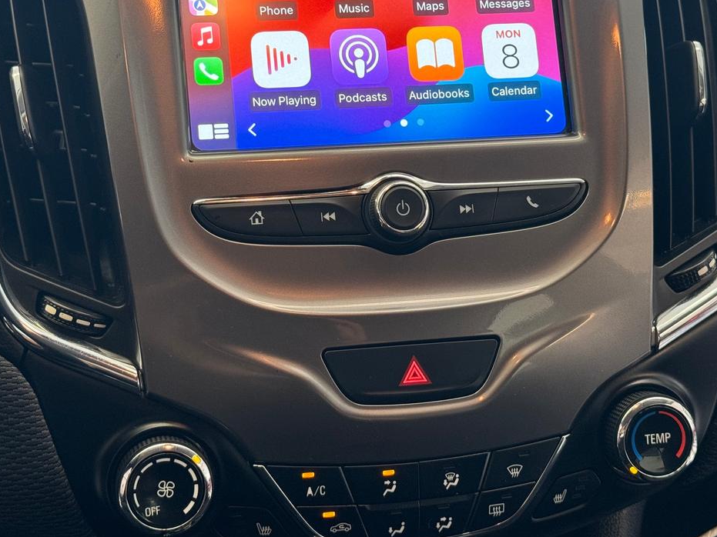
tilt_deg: -21.2
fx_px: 1367
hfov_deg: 29.4
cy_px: 208
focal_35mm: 66
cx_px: 377
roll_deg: -1.9
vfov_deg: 22.2
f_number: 1.78
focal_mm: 6.76
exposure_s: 1/60
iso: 100
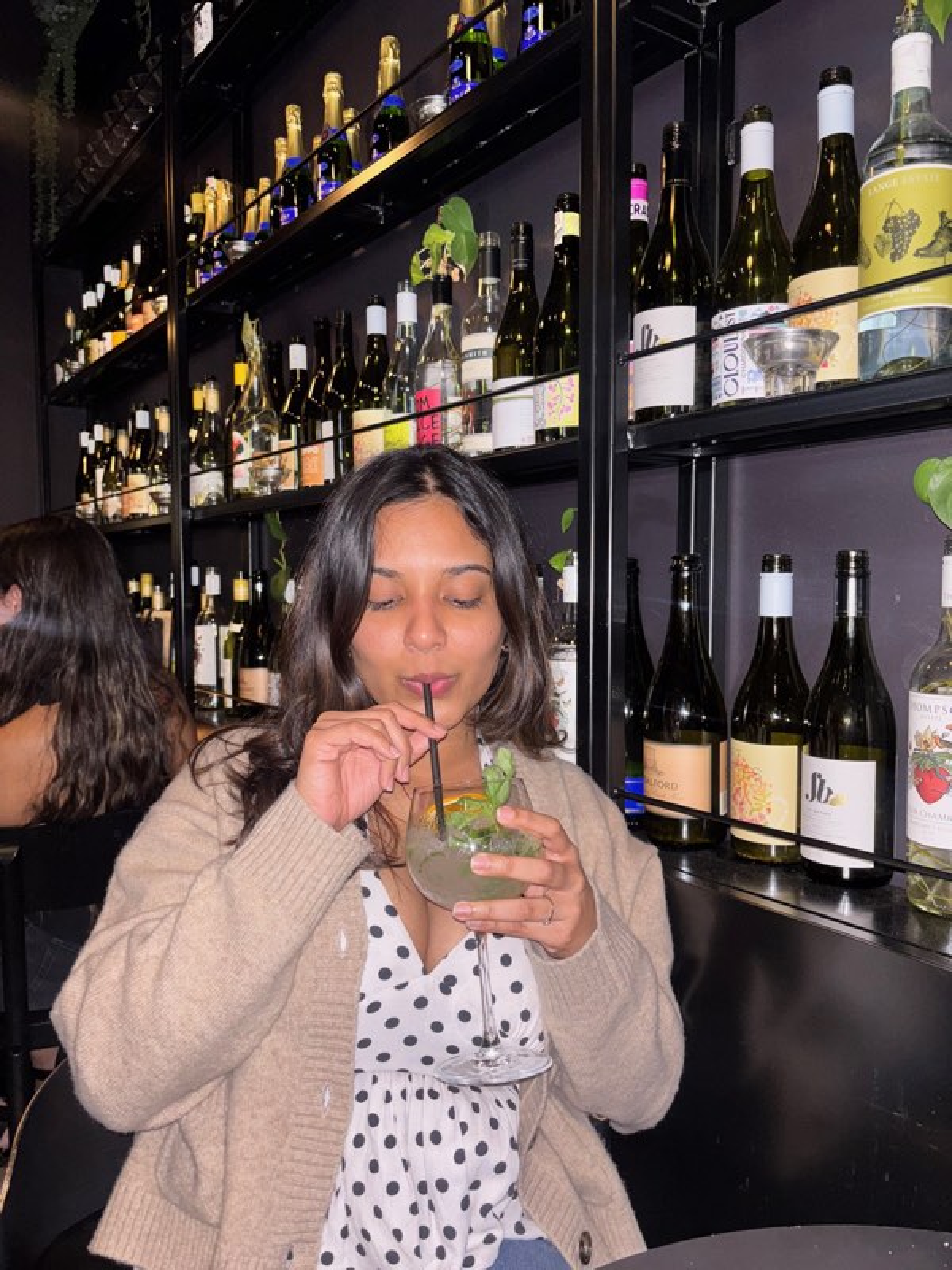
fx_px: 953
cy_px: 635
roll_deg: -0.2
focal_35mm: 26
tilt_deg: -3.9
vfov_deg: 67.3
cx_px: 476
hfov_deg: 53.1
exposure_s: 1/4
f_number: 1.6
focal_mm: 5.96
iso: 40
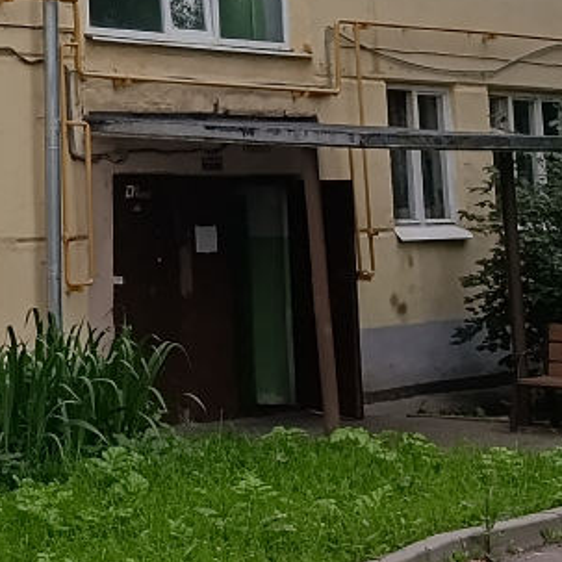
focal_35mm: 110
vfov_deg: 15.1
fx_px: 2020
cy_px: -173
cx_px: -96
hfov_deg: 15.3
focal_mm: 6.11
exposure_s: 1/137
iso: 50
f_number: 1.7
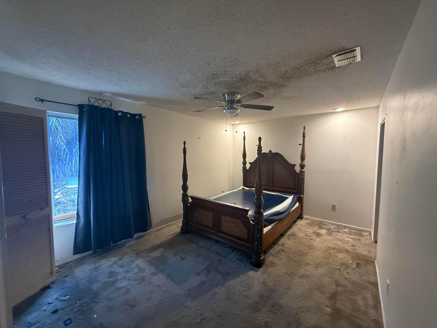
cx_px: 218
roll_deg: -0.3
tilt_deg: -3.8
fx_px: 177
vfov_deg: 85.7
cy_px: 164
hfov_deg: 102.1
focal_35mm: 14
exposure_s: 1/60
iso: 640
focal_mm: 2.22
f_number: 2.2
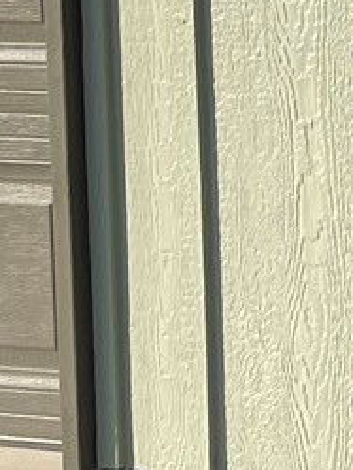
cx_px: 951
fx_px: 2622
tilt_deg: -4.2
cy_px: -68
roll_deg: +0.7
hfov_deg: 7.1
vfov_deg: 10.1
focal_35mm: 193
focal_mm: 5.1
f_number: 1.6
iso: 32
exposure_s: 1/2433
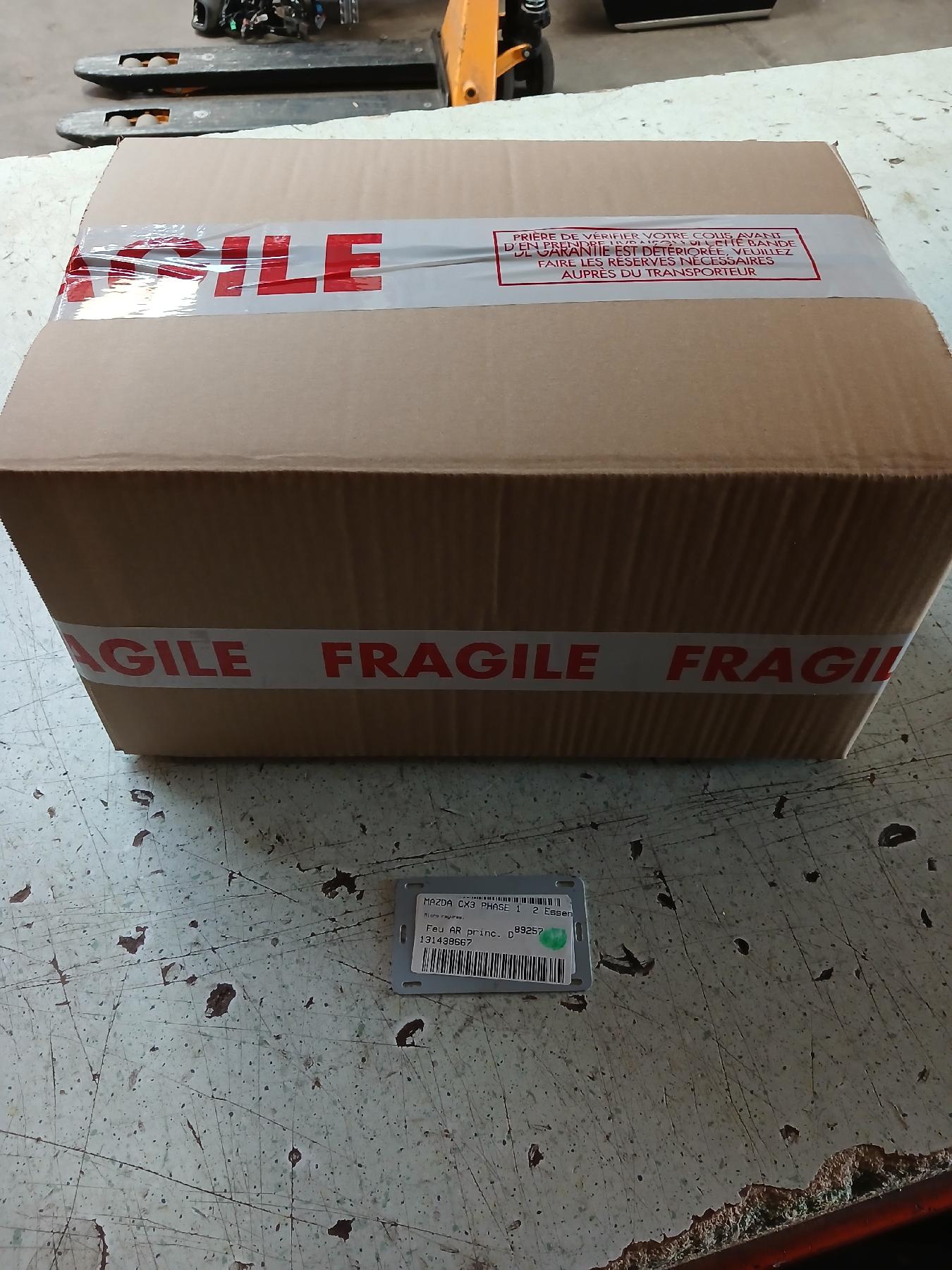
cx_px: 476
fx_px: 990
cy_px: 635
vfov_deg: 65.3
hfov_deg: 51.4
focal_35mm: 27
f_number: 1.8
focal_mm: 3.98
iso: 250
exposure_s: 1/25.1
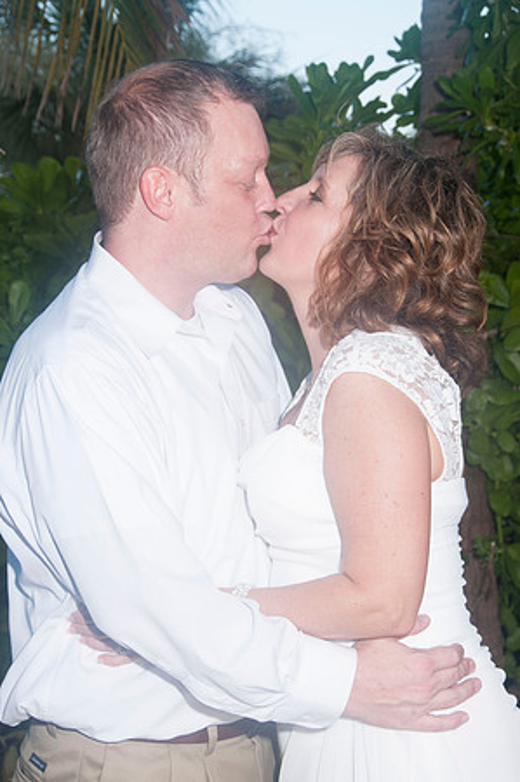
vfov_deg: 27.0
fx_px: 1629
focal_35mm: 75
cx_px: 260
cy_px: 391
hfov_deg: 18.1
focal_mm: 50
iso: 200
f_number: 9
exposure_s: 1/125
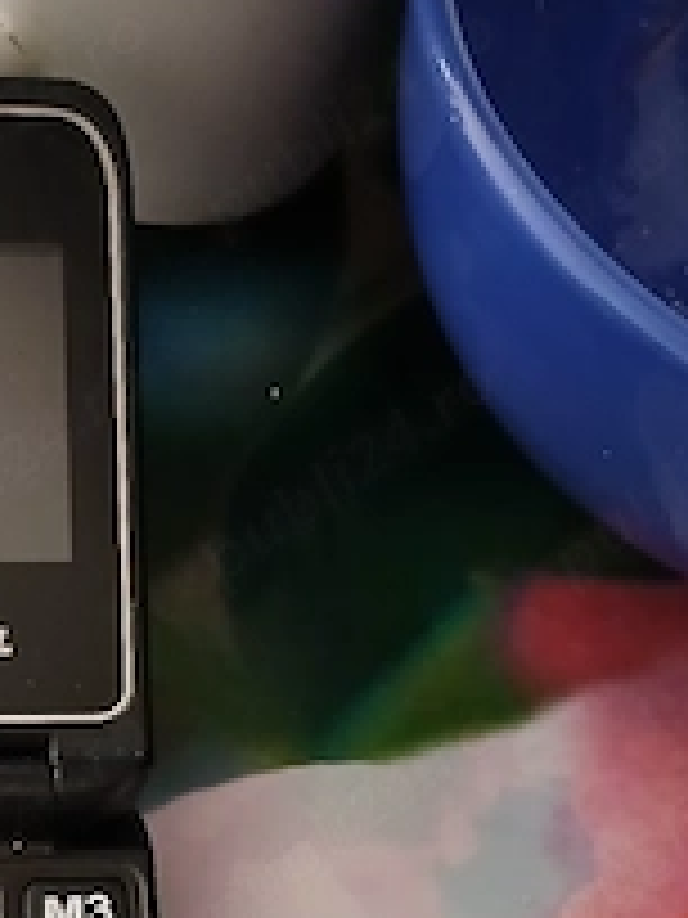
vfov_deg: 34.7
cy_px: 878
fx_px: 1352
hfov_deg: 27.7
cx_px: 90
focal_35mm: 51
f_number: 1.8
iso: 1250
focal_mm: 3.98
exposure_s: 1/16.7
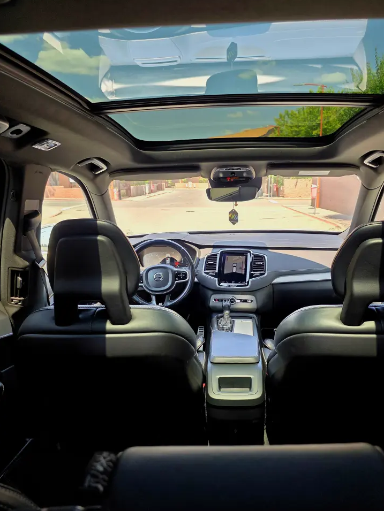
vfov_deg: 67.1
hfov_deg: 53.0
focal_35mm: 26
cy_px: 284
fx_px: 384
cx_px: 214
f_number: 1.7
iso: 50
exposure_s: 1/182
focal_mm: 6.3
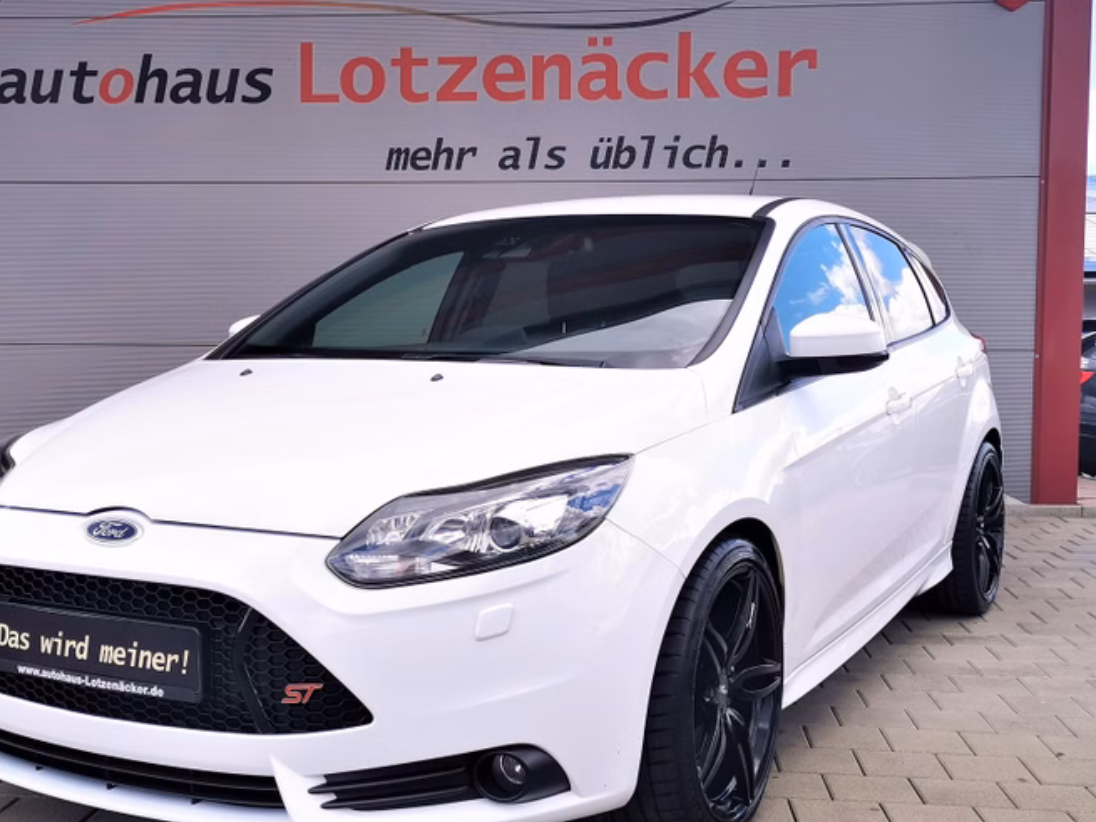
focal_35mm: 44
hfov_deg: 42.9
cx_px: 475
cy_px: 452
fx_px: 1393
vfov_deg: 32.8
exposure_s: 1/1114
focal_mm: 5.58
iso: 50
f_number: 1.8
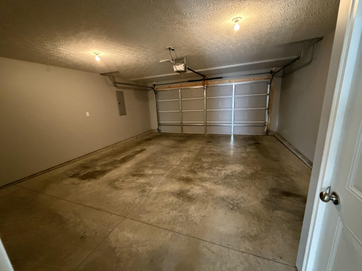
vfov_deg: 85.7
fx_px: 146
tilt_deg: -14.4
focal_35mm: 14
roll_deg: +4.3
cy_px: 136
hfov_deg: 102.1
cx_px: 181
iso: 1250
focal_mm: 2.22
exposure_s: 1/60
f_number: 2.2
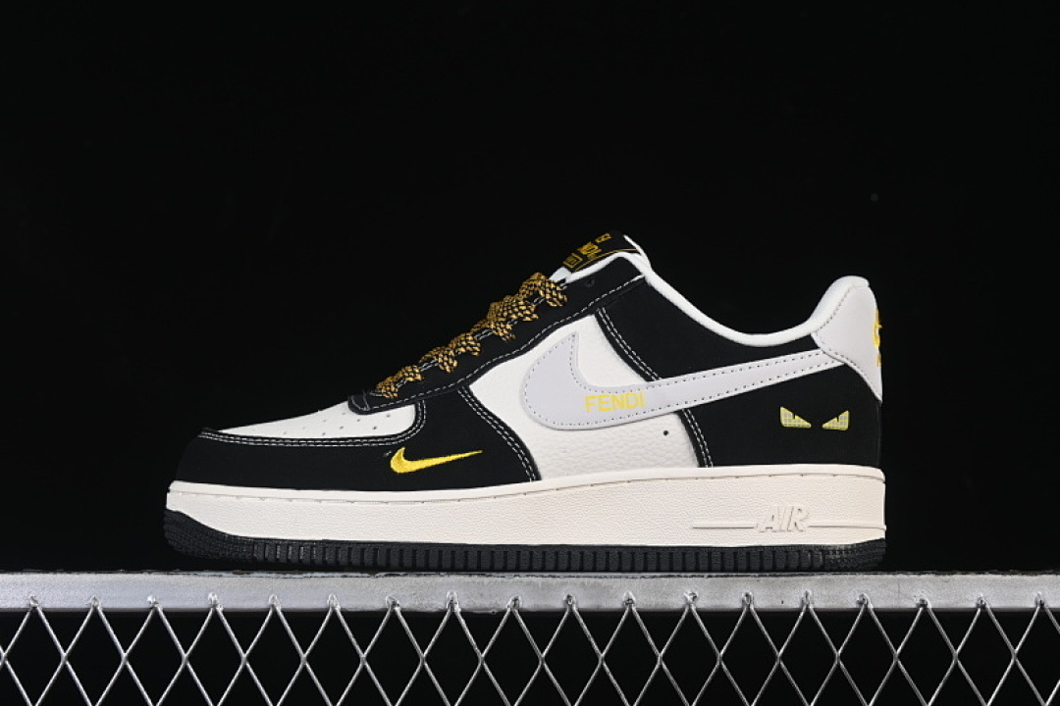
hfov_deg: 27.0
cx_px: 530
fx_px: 2208
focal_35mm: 75
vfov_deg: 18.2
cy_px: 353
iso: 160
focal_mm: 50
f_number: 8
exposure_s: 1/80
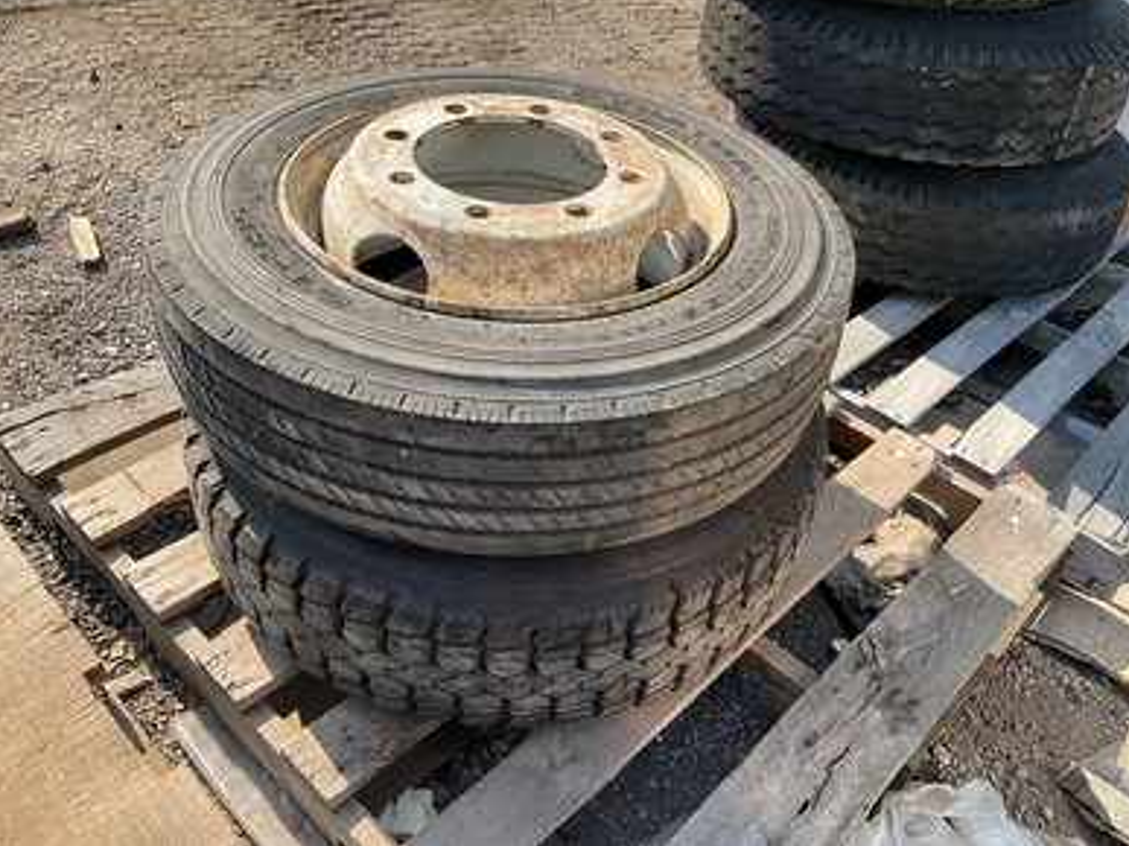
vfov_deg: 46.8
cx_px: 557
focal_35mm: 30
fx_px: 978
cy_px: 411
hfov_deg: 60.0
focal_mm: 3
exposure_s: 1/728
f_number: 1.8
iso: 25
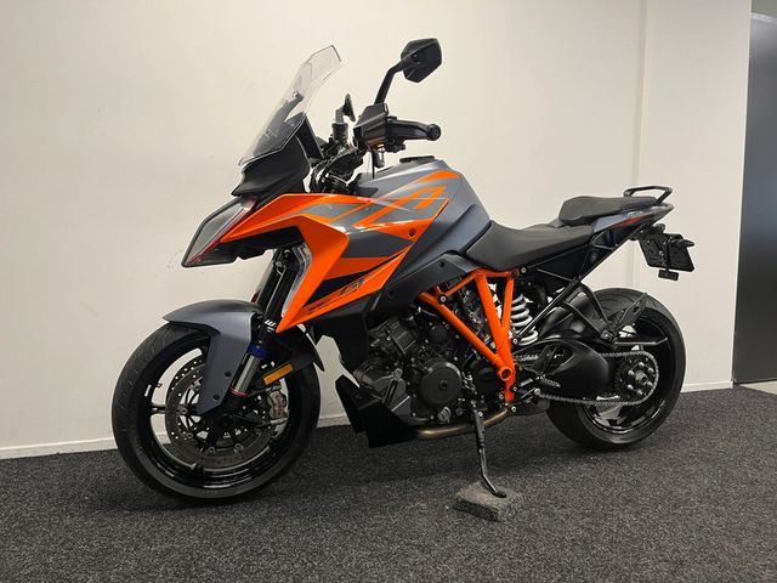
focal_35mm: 26
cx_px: 388
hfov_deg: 67.3
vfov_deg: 53.1
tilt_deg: -4.3
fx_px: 584
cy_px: 292
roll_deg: -0.2
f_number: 1.6
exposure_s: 1/50
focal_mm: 5.1
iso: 100
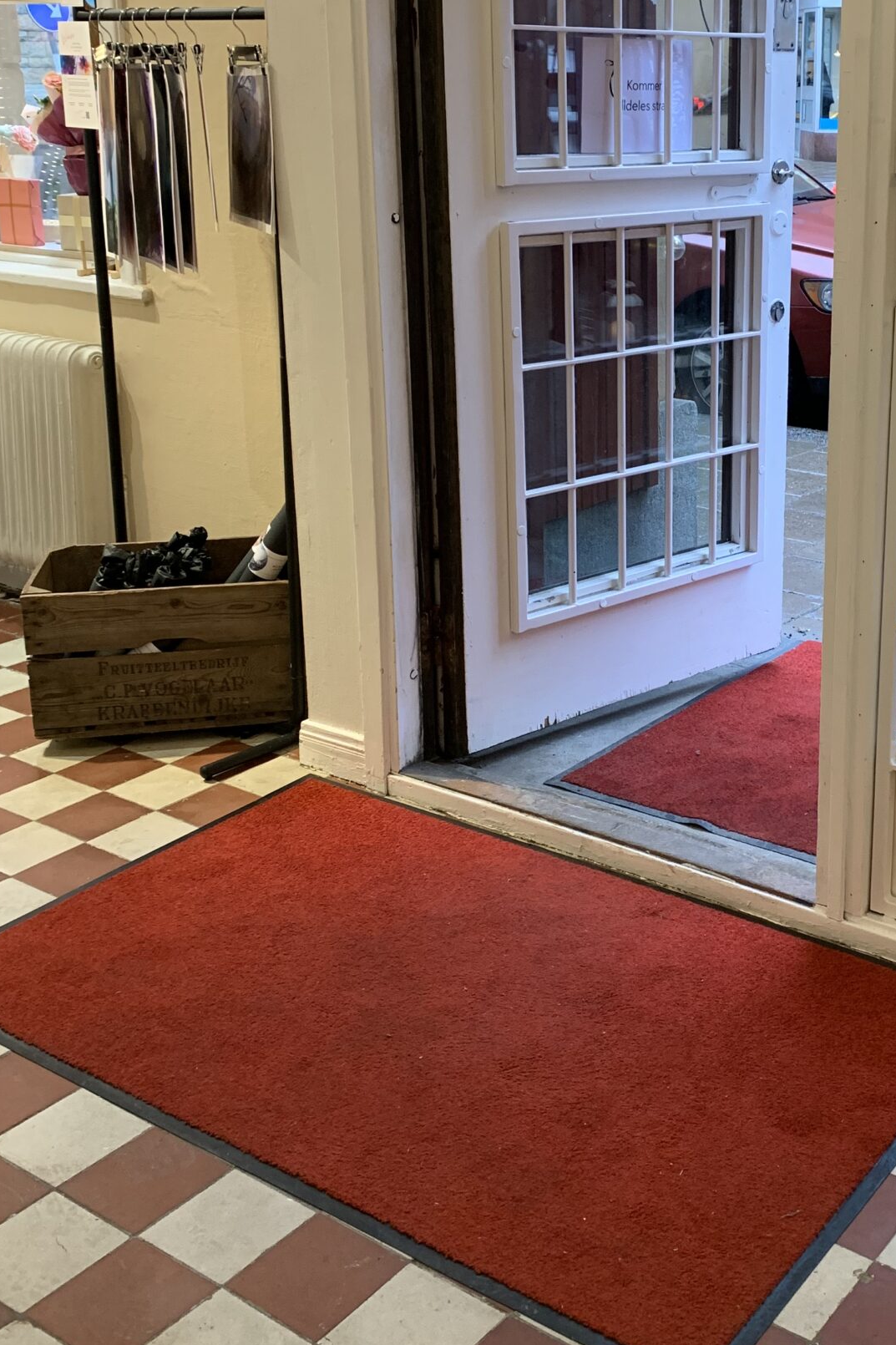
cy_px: 521
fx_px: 1606
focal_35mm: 43
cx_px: 726
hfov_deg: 30.4
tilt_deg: -15.4
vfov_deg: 45.1
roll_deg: -0.8
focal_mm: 4.25
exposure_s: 1/50
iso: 100
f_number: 1.8
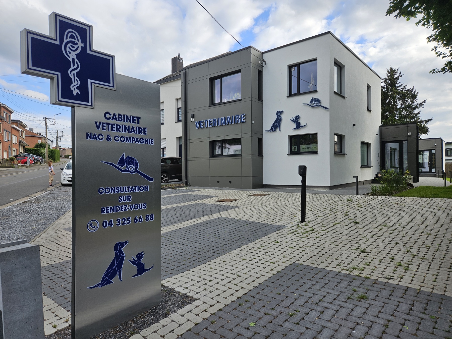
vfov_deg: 58.9
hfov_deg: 73.9
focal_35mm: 23
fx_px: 300
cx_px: 226
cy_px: 170
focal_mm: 5.4
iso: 25
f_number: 1.8
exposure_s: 1/699
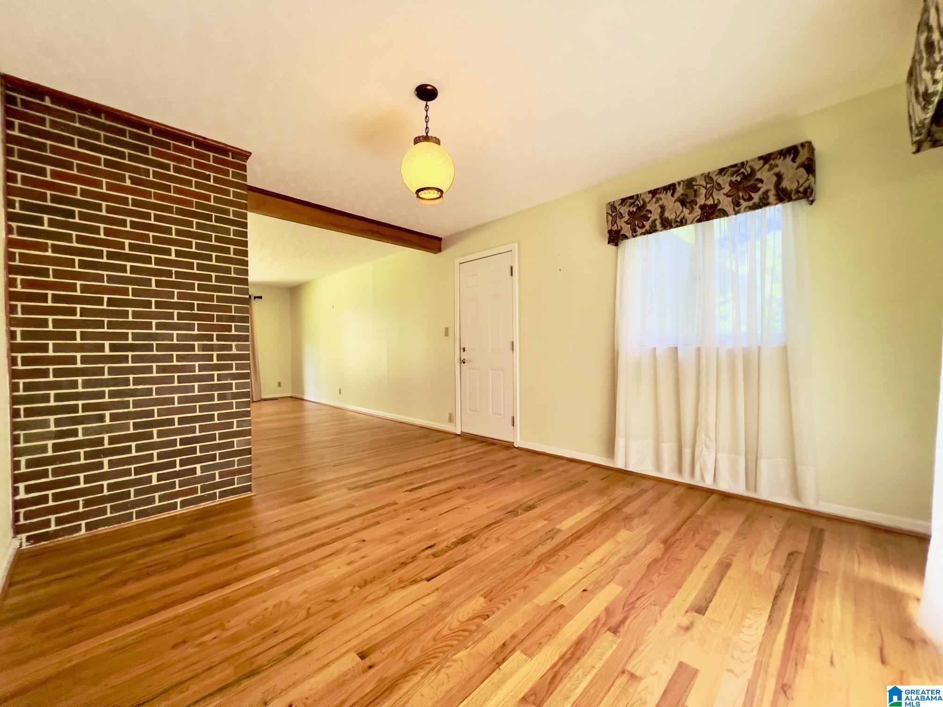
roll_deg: +0.9
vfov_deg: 89.9
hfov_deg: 106.2
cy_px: 354
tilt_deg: +0.2
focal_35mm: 13
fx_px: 354
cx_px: 472
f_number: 1.8
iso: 200
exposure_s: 1/99
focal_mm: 1.57
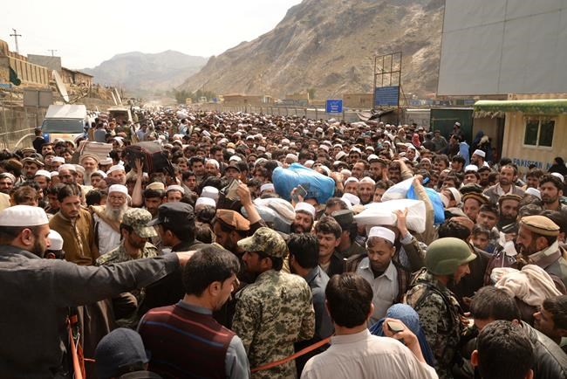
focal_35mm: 28
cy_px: 190
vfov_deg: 46.4
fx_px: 441
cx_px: 284
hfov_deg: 65.4
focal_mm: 28
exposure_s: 1/1000
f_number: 13
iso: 1600
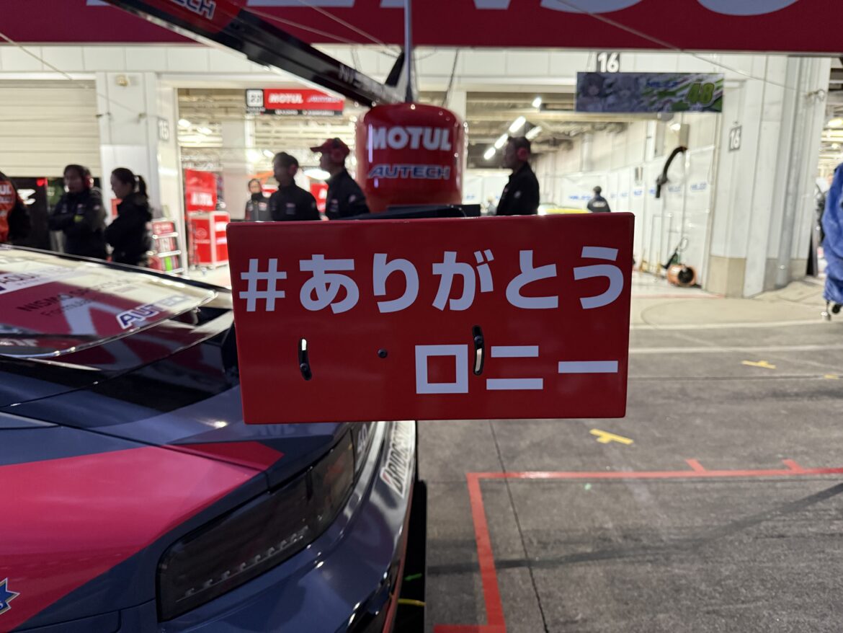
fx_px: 585
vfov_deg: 56.8
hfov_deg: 71.6
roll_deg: -1.3
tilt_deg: -10.1
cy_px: 316
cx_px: 422
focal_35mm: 24
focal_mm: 6.76
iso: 800
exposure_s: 1/40
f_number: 1.78
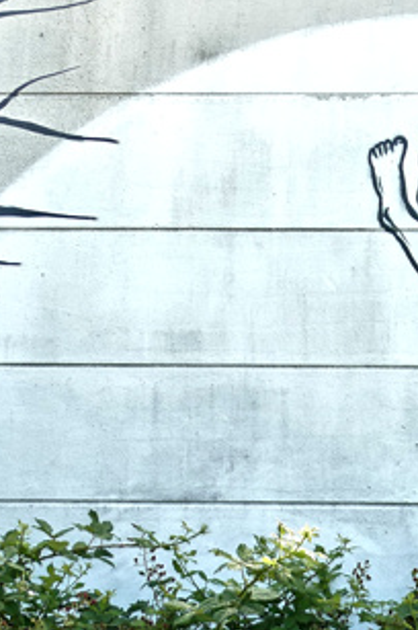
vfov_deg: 13.0
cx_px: 1002
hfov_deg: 8.1
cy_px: 543
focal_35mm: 157
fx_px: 2740
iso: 125
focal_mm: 17
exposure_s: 1/400
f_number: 3.3
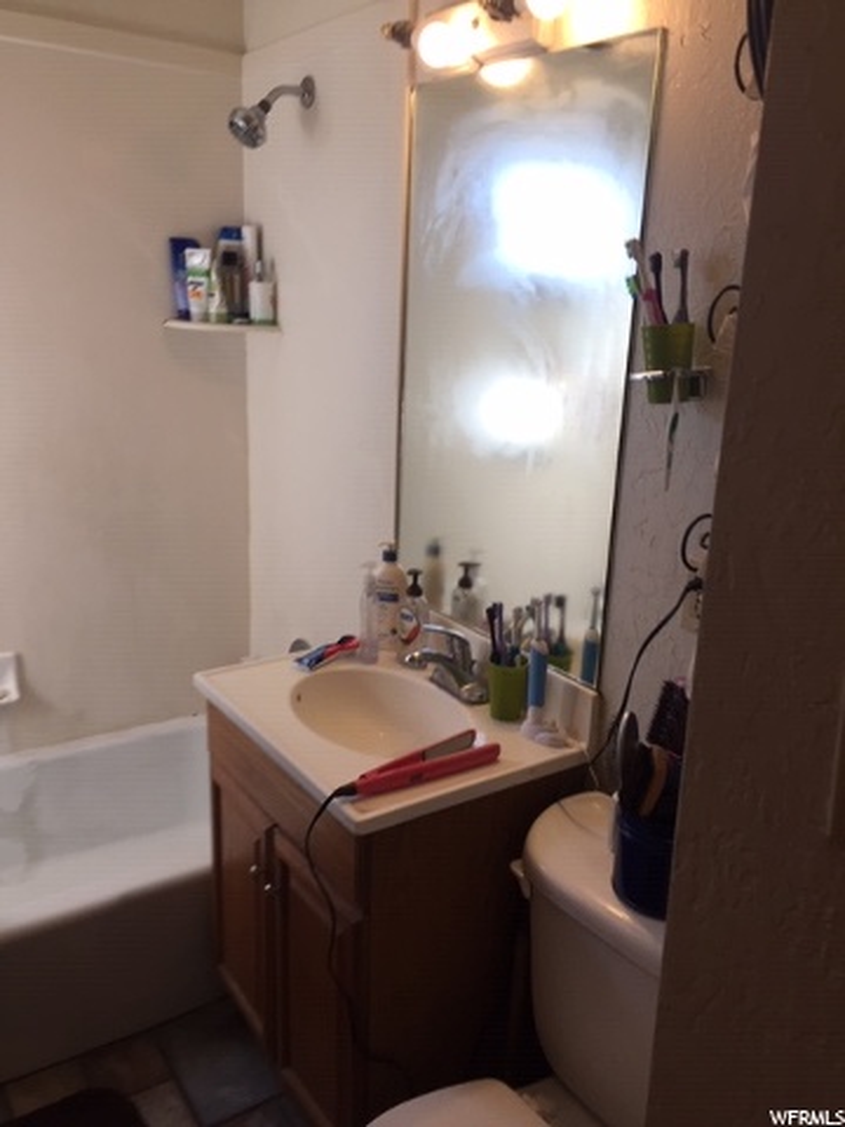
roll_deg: -0.6
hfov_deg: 48.2
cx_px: 422
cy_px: 564
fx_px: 944
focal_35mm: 29
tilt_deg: -12.3
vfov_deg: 61.7
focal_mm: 4.15
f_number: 2.2
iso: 40
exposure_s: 1/120
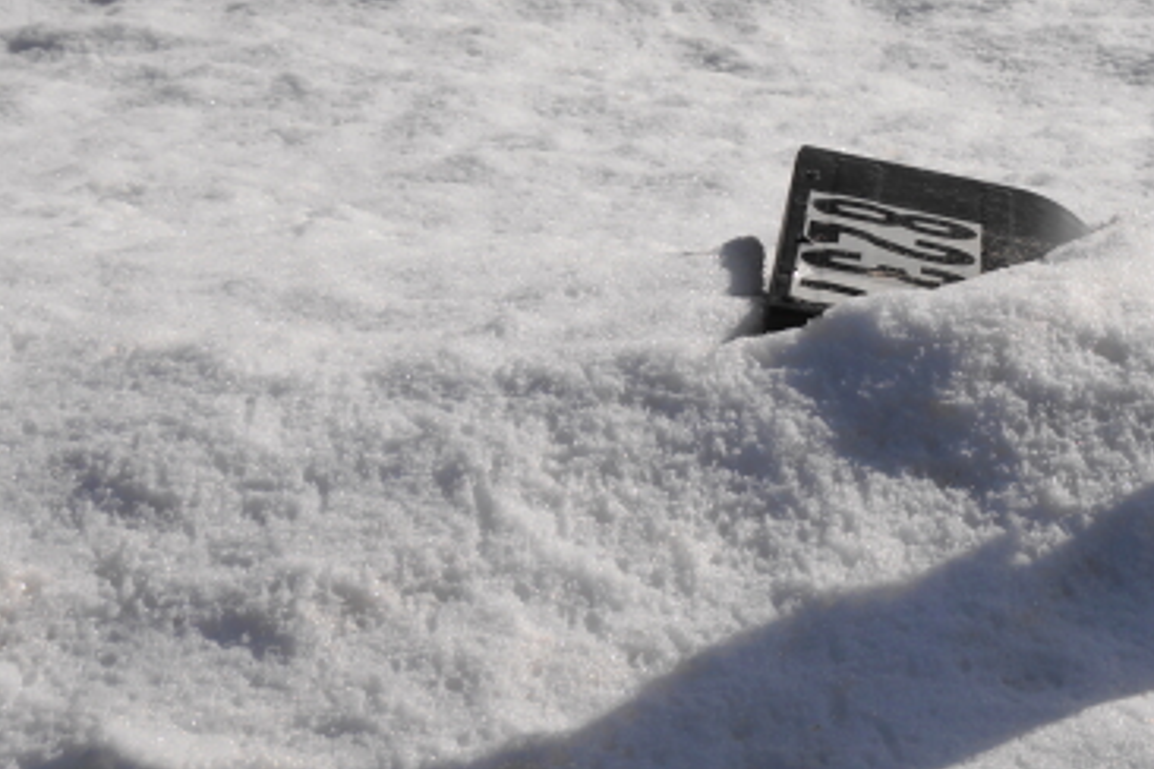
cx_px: 1496
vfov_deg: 9.4
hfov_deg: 13.8
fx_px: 4595
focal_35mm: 143
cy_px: -246
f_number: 8
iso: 100
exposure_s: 1/320
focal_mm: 35
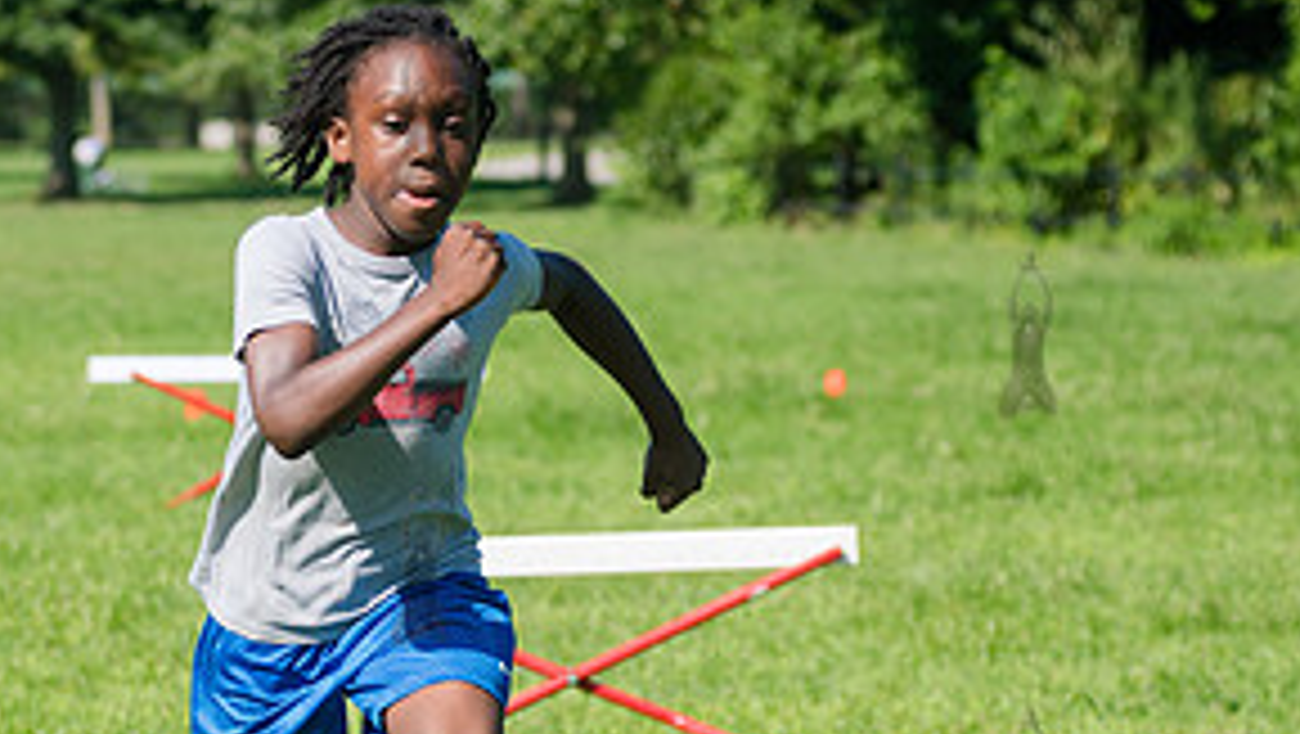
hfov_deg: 11.4
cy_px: 499
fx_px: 6485
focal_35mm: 188
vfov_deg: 6.5
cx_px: 267
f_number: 4
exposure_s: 1/1250
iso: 200
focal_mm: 80
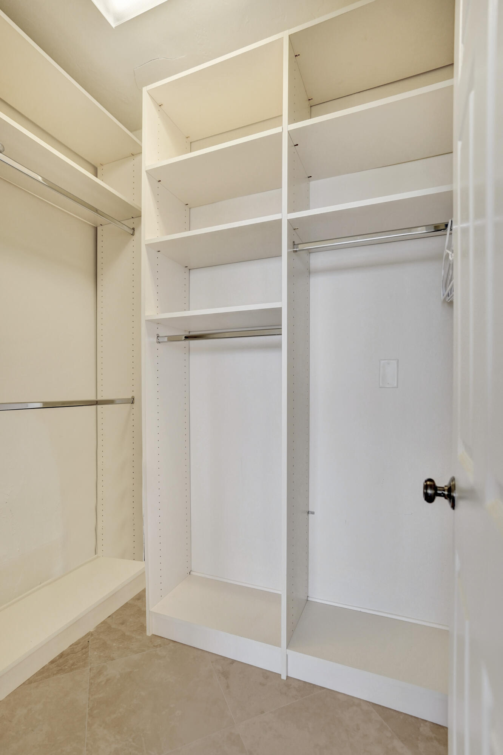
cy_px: 378
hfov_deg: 73.7
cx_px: 252
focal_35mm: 16
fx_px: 336
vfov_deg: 96.8
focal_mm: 16
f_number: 2.8
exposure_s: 1/640
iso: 800
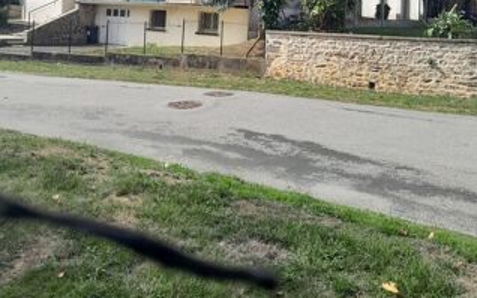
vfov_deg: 31.7
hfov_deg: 52.7
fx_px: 481
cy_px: -2
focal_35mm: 37
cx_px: 238
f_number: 1.8
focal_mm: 3.98
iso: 40
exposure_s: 1/468
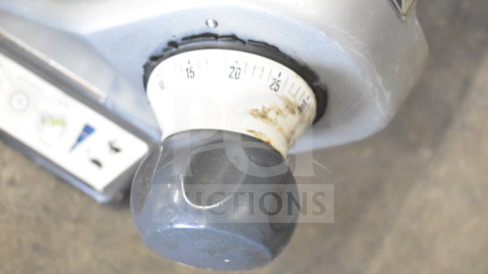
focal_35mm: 51
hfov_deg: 40.6
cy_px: 158
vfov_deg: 23.4
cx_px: 242
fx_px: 660
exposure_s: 1/80
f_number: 4.5
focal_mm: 32
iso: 6400
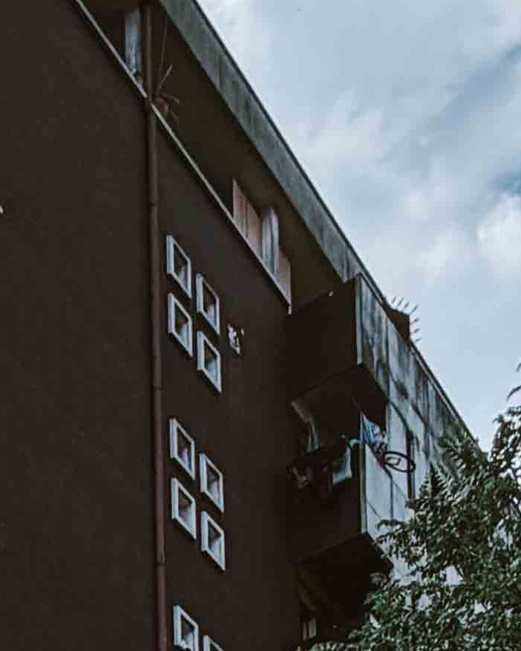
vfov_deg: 14.7
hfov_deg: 16.1
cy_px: 1514
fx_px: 1715
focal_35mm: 89
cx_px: -203
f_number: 2.2
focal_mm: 2.22
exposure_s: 1/800
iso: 25
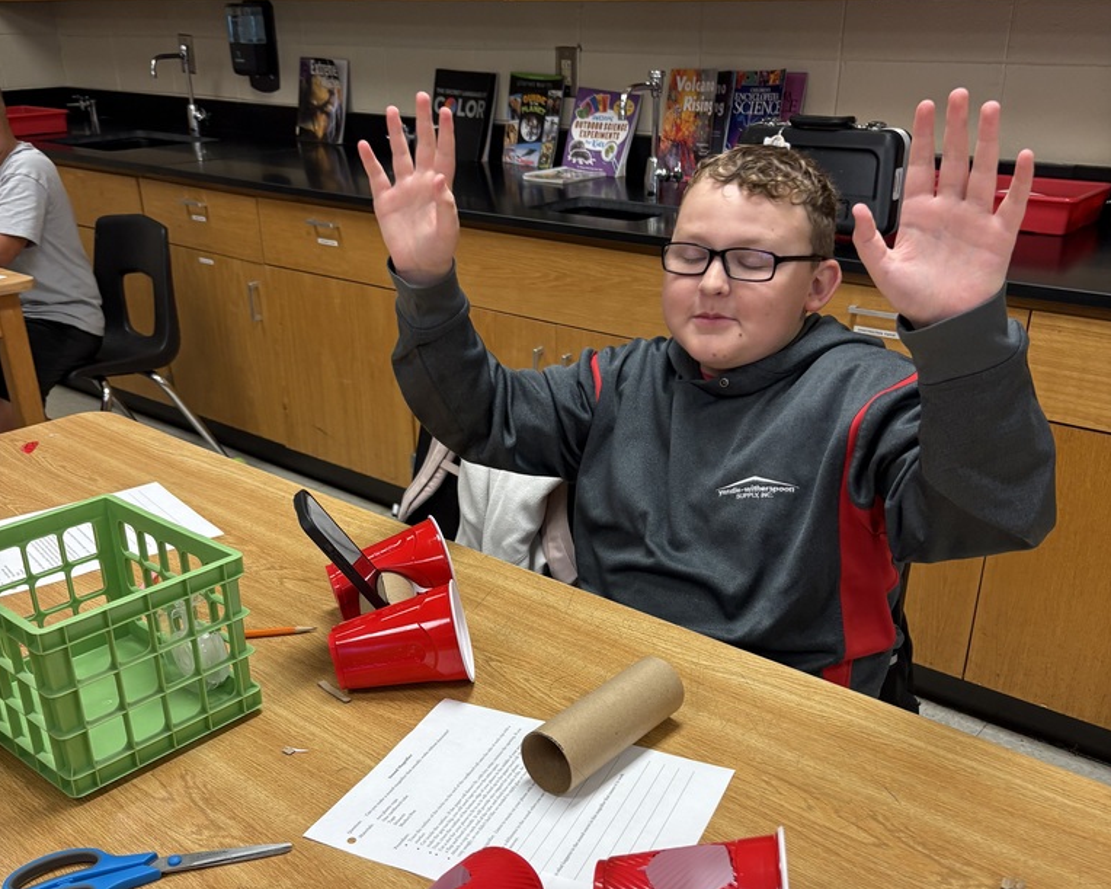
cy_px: 601
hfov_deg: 52.9
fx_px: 1118
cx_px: 556
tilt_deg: -26.2
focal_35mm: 34
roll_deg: -2.0
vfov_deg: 42.7
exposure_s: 1/120
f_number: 1.6
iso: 125
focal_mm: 5.96
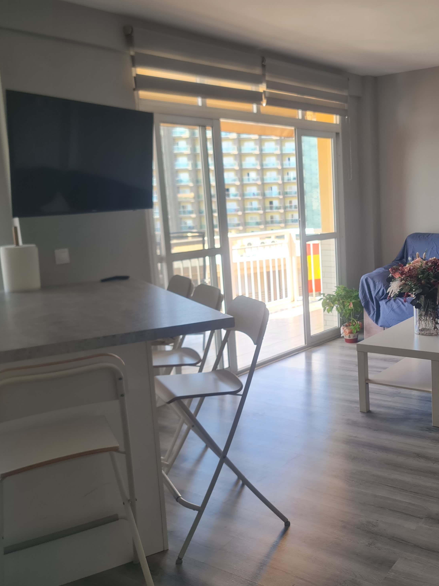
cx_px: 317
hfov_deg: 40.9
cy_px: 297
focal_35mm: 34
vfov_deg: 54.0
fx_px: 575
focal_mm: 7
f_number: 1.8
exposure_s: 1/100
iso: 50
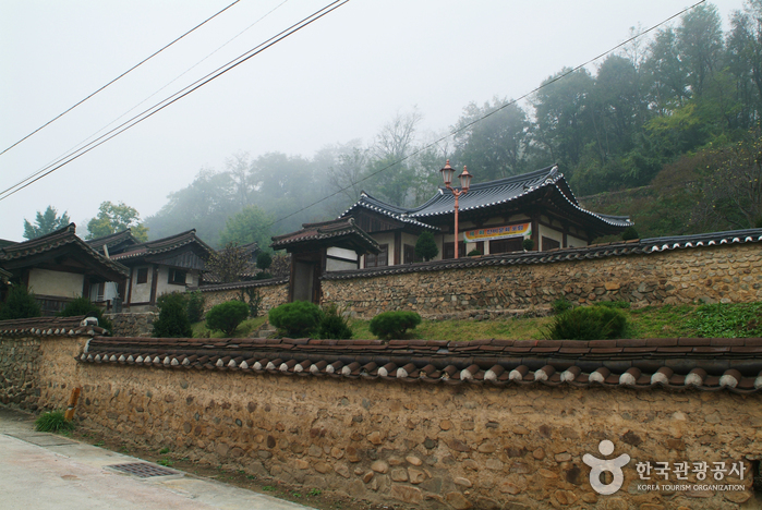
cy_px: 255
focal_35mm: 30
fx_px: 636
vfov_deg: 43.7
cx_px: 381
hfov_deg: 61.9
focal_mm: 20
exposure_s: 1/180
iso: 100
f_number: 6.7
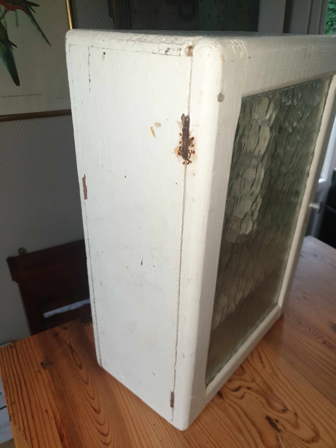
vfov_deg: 67.3
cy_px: 224
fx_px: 336
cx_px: 168
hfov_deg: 53.1
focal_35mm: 26
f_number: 1.5
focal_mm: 4.3
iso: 80
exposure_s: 1/60
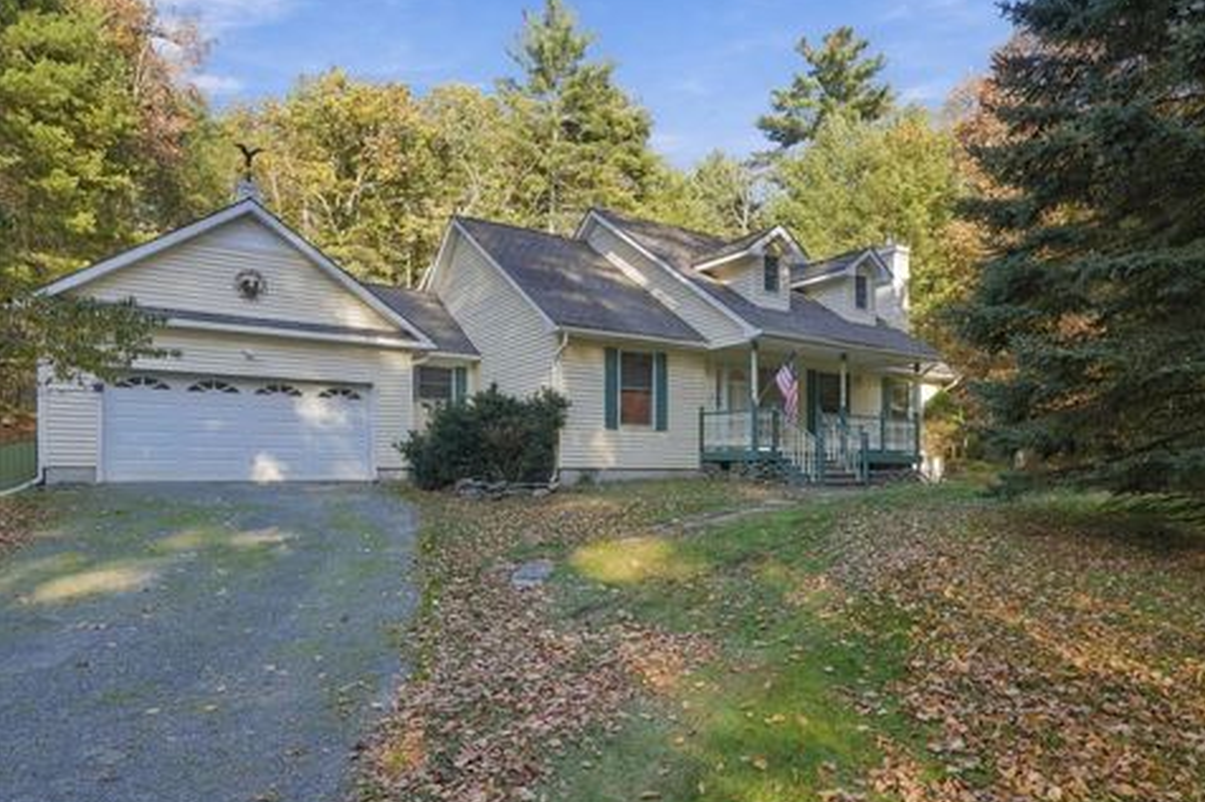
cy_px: 406
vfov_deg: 59.5
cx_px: 628
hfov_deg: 81.2
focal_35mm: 21
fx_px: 703
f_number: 7.1
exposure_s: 1/200
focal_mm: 20
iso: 1000
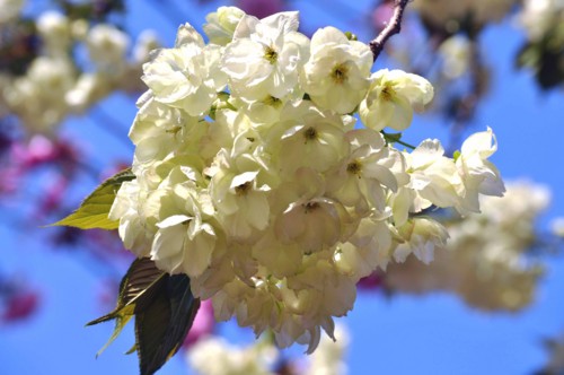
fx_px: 2159
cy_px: 188
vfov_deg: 9.9
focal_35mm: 138
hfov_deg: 14.9
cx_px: 282
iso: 200
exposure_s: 1/400
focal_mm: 92
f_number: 10
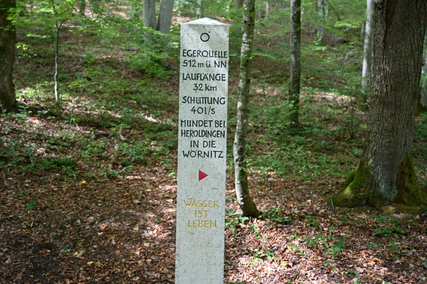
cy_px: 142
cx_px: 214
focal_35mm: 34
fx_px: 403
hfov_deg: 55.8
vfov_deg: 38.9
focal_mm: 34
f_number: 4
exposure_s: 1/125
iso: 560
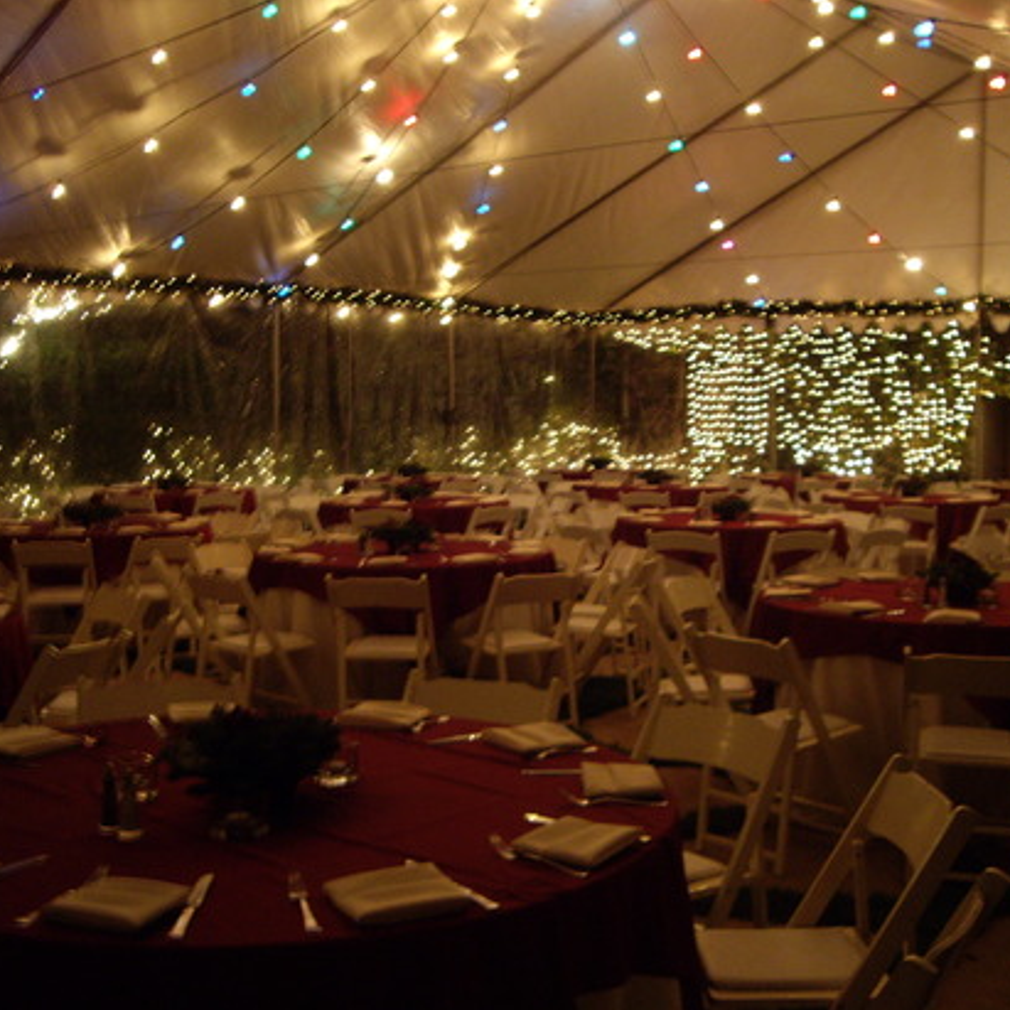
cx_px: 541
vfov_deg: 37.6
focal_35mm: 45
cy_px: 505
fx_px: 1485
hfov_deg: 37.5
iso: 200
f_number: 2.7
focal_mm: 6.2
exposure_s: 1/4
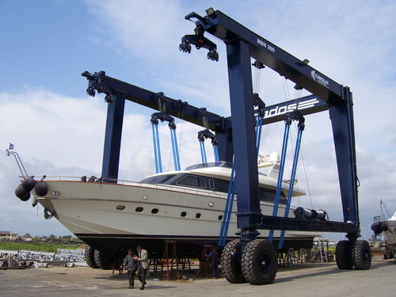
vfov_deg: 41.8
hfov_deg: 54.0
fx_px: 389
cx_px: 198
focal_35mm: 34
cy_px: 148
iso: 80
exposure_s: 1/750
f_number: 4.8
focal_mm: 5.6
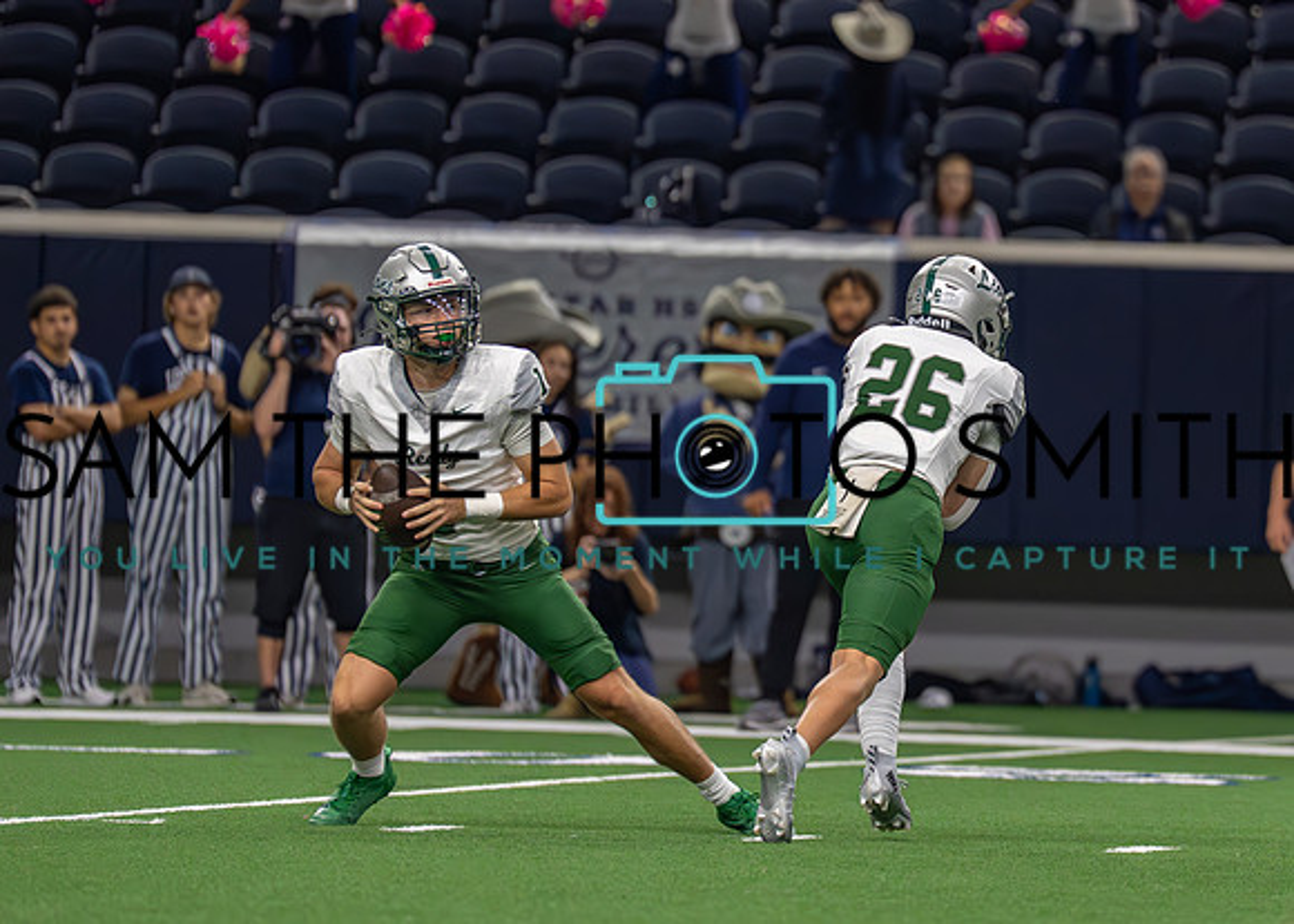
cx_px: 942
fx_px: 13607
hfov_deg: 5.4
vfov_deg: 3.9
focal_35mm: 370
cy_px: 353
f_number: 2.8
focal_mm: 200
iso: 4000
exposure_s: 1/1600
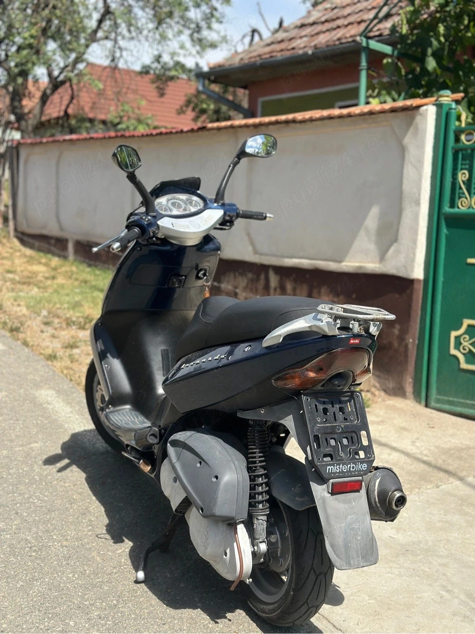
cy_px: 317
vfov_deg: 39.7
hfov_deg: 30.3
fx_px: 878
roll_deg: -2.4
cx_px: 238
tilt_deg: -3.9
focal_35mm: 48
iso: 100
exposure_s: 1/4566
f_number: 1.78
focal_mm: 6.86
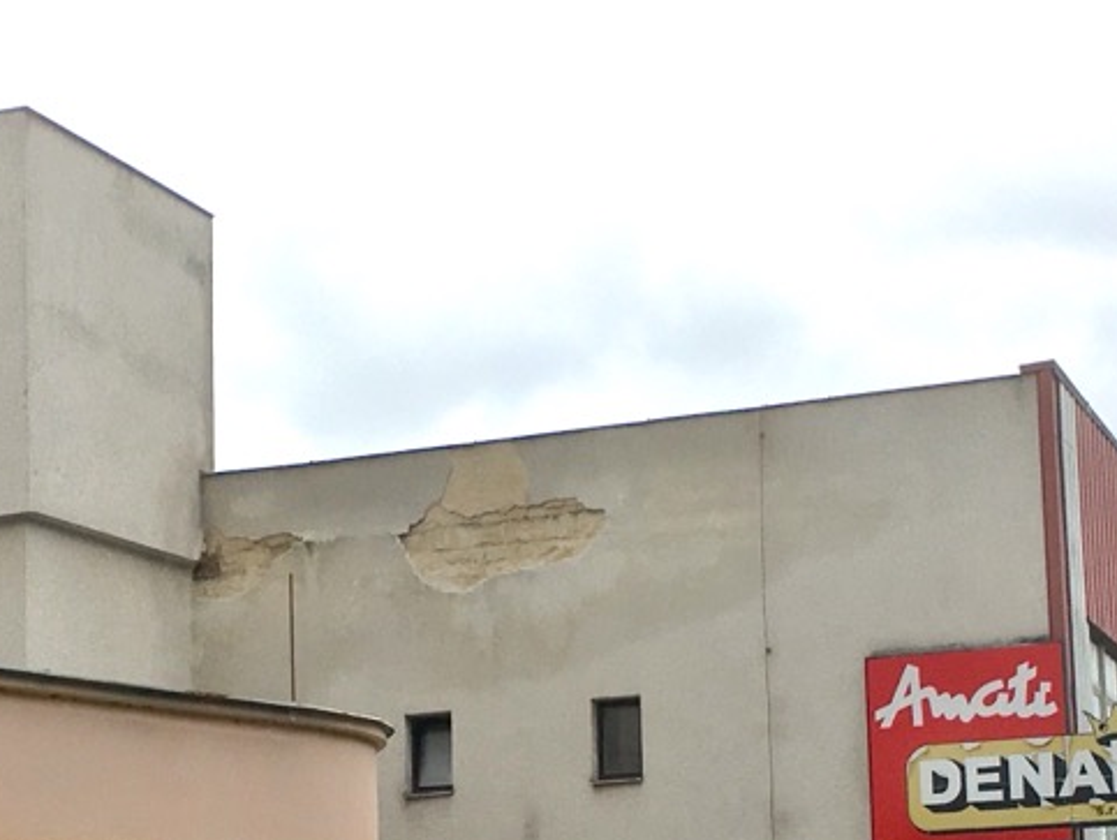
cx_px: 511
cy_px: 720
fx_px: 2713
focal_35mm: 84
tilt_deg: +7.3
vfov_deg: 17.4
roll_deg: +1.6
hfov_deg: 23.3
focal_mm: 4.15
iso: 25
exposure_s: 1/1350
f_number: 2.2
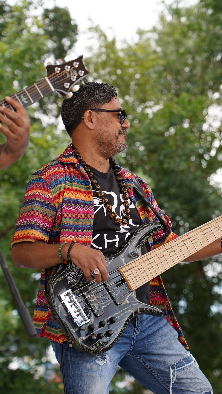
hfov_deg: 8.9
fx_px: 1423
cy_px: 196
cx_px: 160
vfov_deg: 15.8
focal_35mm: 136
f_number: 4.5
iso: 100
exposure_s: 1/200
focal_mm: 86
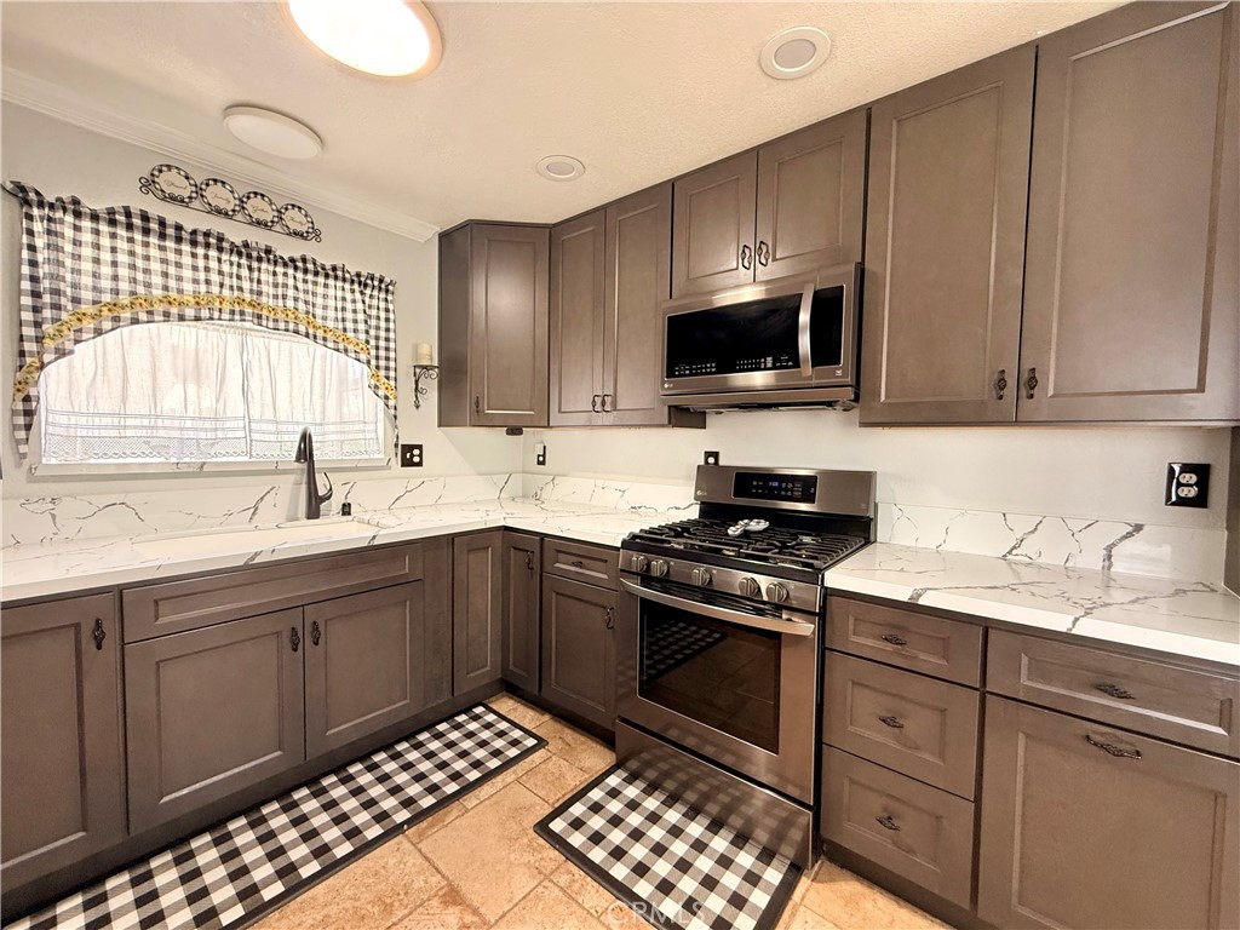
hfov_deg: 102.1
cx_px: 620
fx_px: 502
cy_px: 465
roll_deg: -1.3
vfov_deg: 85.7
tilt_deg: -2.1
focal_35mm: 14
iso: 250
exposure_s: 1/99
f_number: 2.2
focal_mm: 2.22
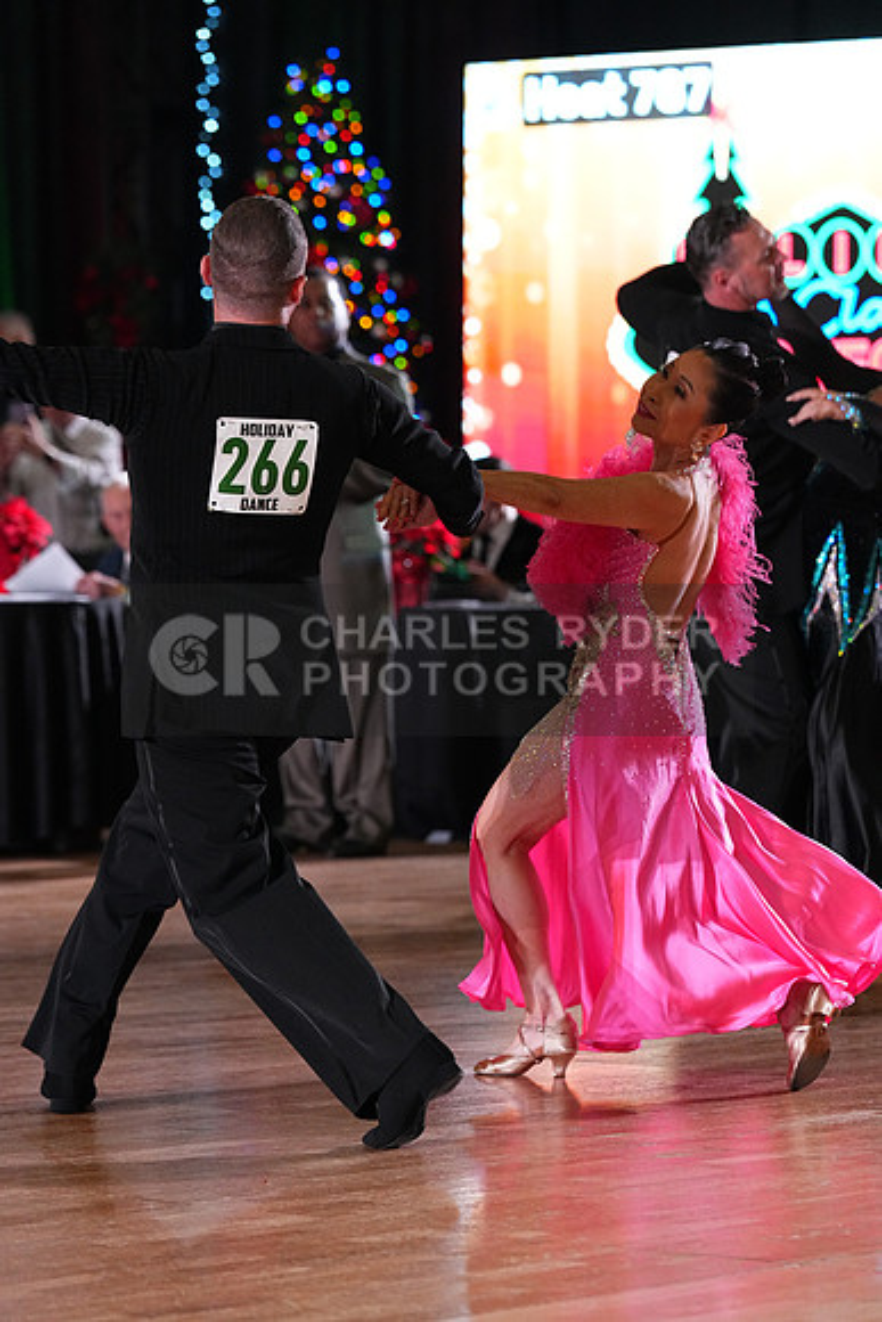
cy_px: 661
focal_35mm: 164
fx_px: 6023
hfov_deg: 8.4
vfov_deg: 12.5
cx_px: 441
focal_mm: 164
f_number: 5
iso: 6400
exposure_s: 1/400
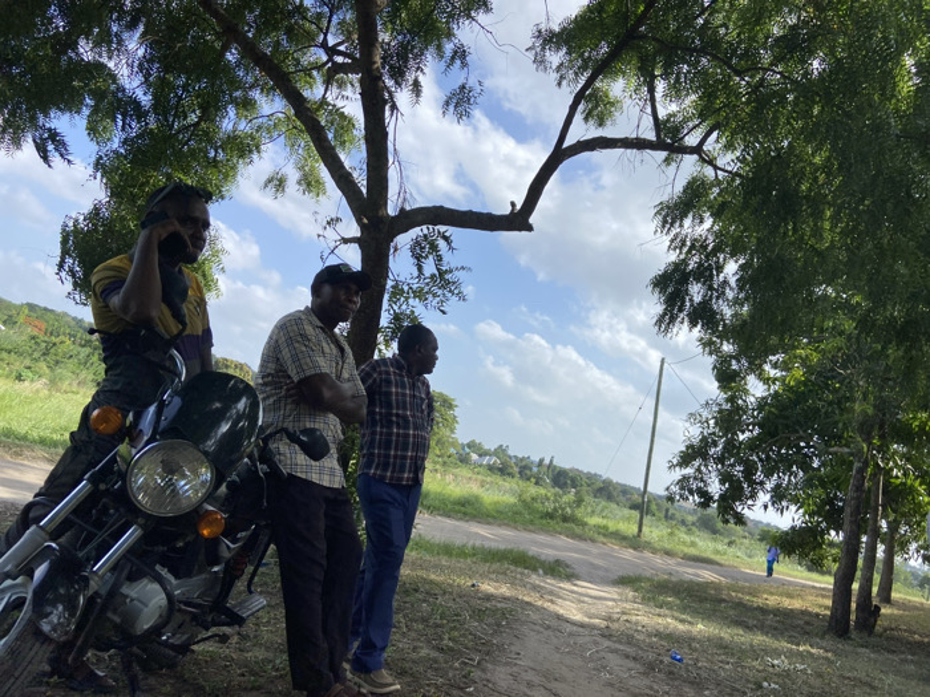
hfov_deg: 67.3
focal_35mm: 26
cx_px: 465
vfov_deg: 53.1
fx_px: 699
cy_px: 348
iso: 32
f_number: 1.8
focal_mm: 4.25
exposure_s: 1/2268
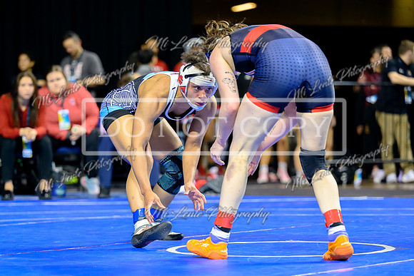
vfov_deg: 8.8
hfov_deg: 13.1
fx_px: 1800
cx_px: 177
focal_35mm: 157
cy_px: 169
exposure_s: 1/800
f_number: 2.8
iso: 3200
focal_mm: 125
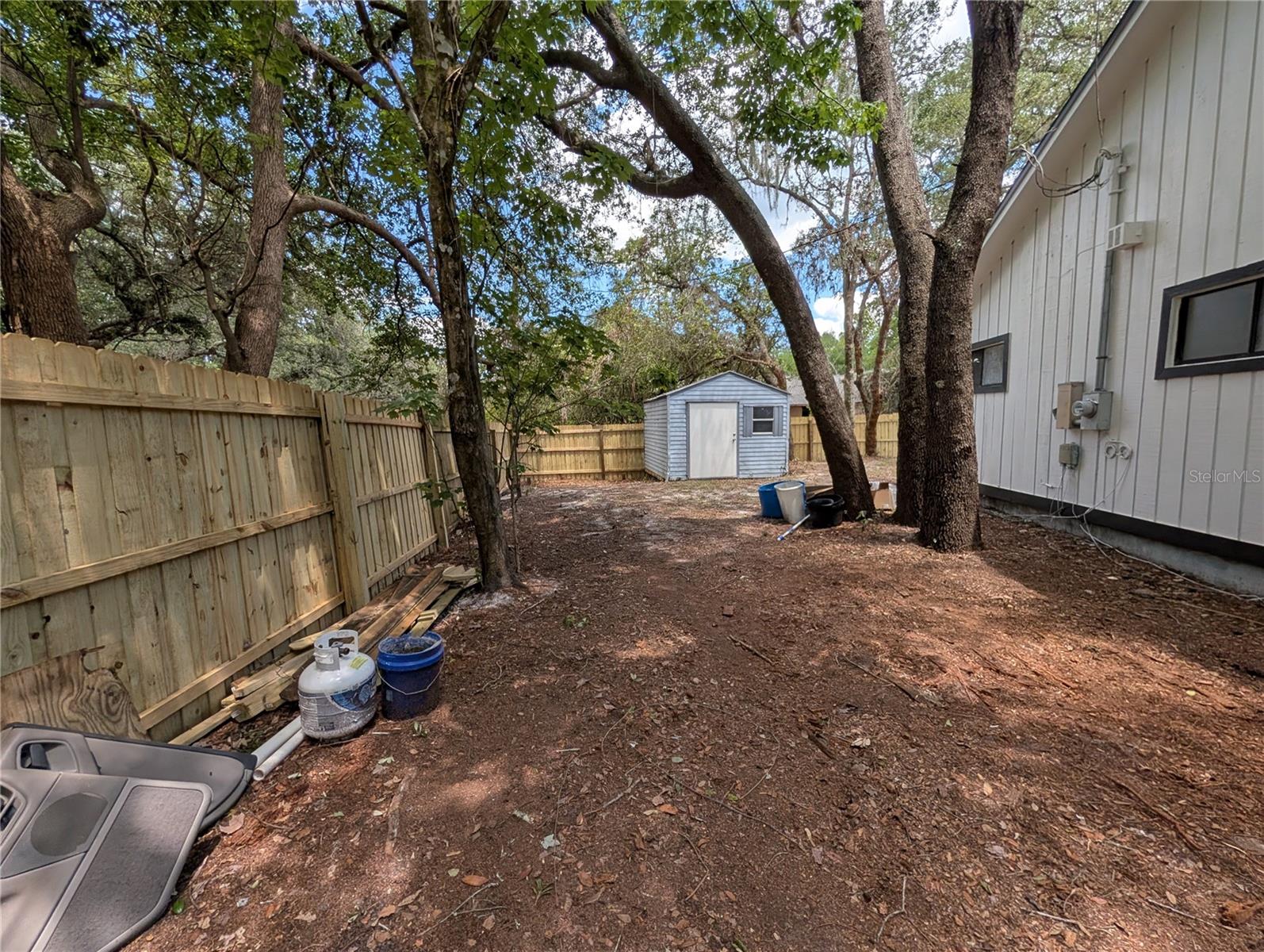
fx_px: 439
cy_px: 476
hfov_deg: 110.5
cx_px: 632
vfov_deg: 94.6
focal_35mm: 12
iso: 55
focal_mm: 2.02
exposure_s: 1/1361
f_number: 1.7
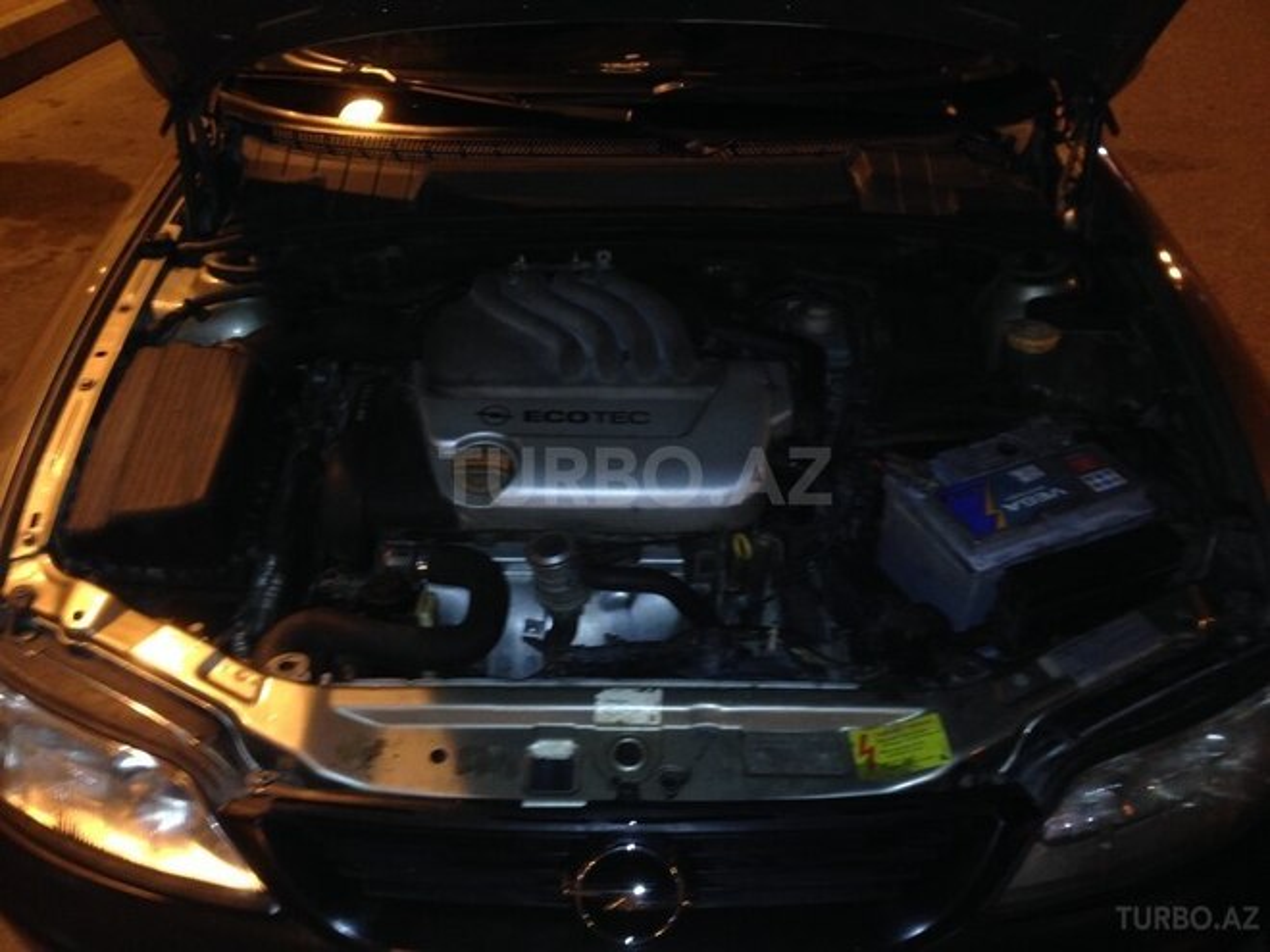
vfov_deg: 42.9
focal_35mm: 33
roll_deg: +0.4
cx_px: 635
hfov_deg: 55.4
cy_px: 476
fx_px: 1211
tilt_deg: -34.2
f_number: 2.4
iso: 160
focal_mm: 4.12
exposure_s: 1/16
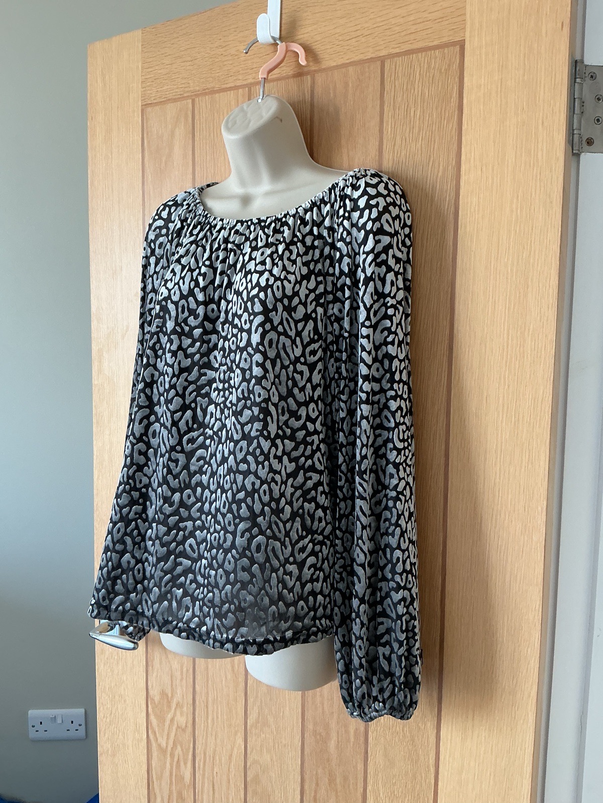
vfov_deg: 61.7
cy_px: 402
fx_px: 674
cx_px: 302
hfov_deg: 48.2
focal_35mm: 29
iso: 100
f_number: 1.8
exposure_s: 1/60
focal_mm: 3
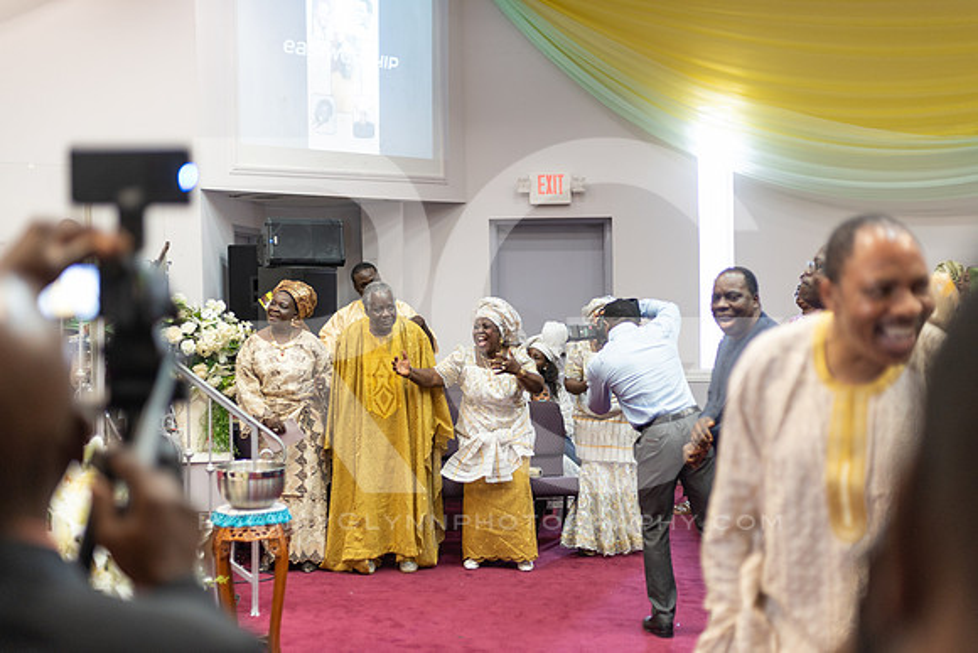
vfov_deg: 27.0
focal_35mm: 50
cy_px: 326
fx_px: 1359
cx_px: 489
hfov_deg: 39.6
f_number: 1.8
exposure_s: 1/125
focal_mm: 50
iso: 800
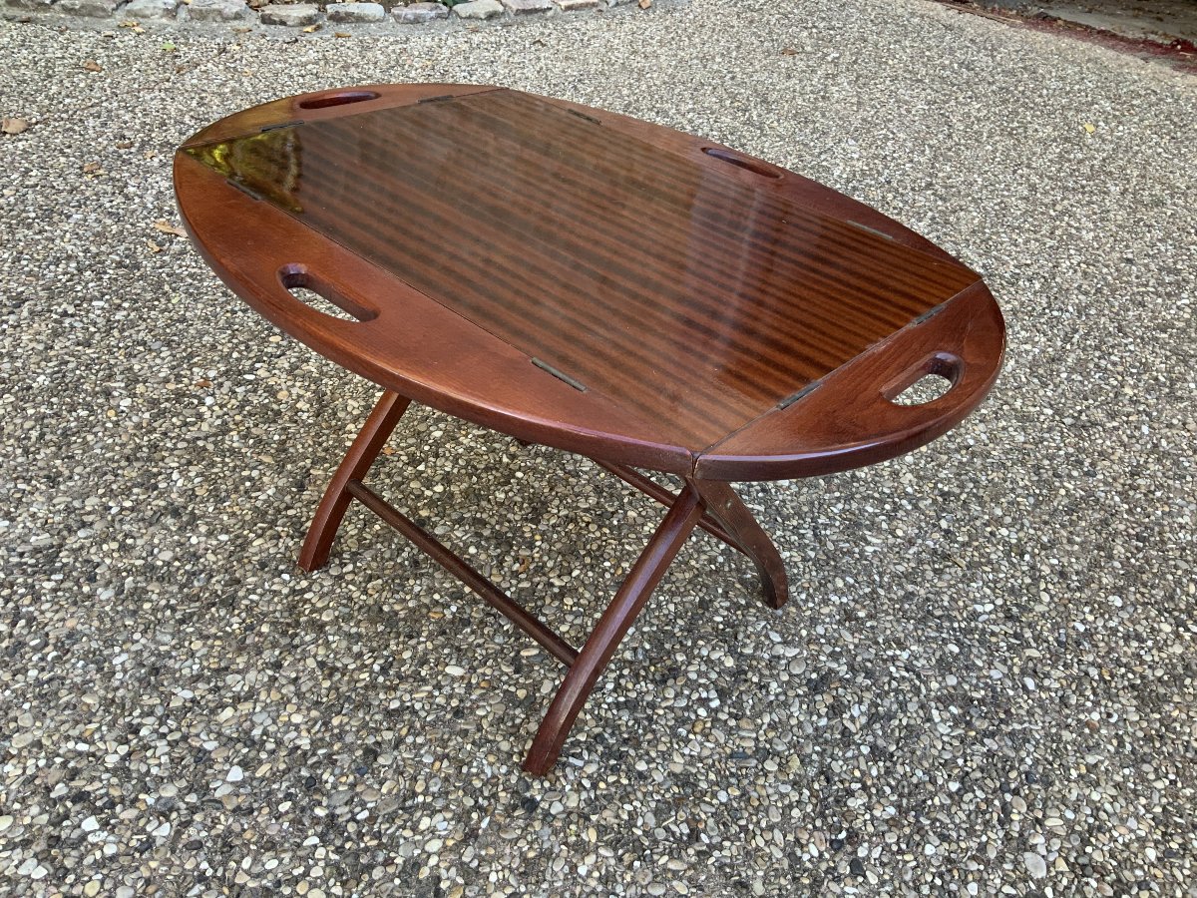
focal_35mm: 29
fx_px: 1003
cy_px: 449
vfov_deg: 48.2
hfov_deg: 61.7
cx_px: 598
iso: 50
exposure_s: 1/120
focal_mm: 3
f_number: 1.8
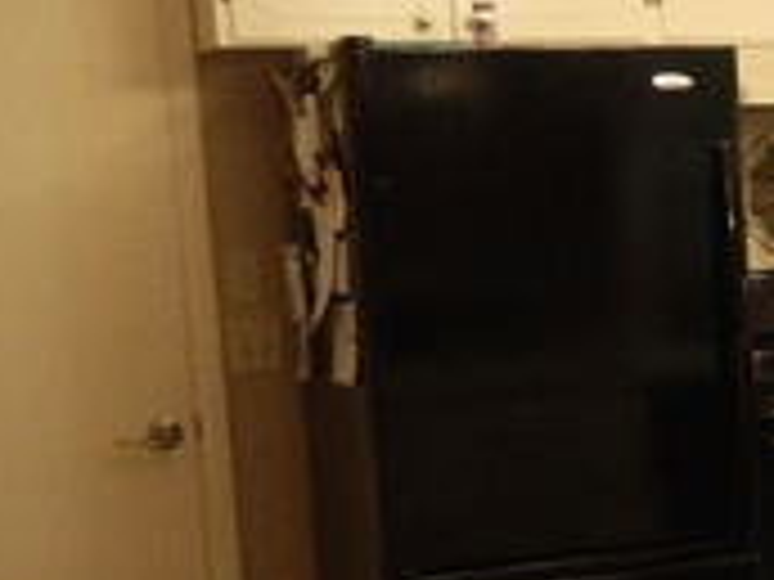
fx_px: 2079
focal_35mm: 93
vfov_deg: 15.8
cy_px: 459
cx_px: 1120
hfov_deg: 18.9
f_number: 3.4
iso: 400
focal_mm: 4.5
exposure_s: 1/30
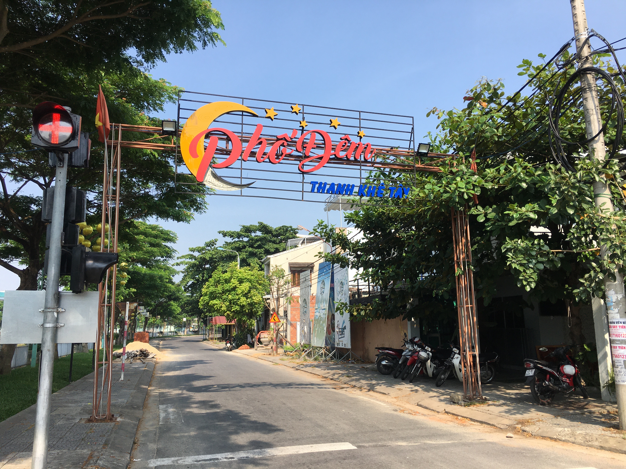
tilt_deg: +11.2
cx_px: 313
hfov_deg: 61.7
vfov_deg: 48.2
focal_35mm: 29
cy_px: 234
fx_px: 524
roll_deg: +1.0
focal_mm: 4.15
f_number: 2.2
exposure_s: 1/999
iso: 25
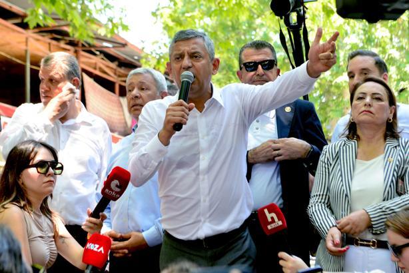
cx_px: 204
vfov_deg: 19.5
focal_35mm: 70
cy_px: 136
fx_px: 796
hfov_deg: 28.8
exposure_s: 1/200
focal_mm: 70
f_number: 5.6
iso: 1000
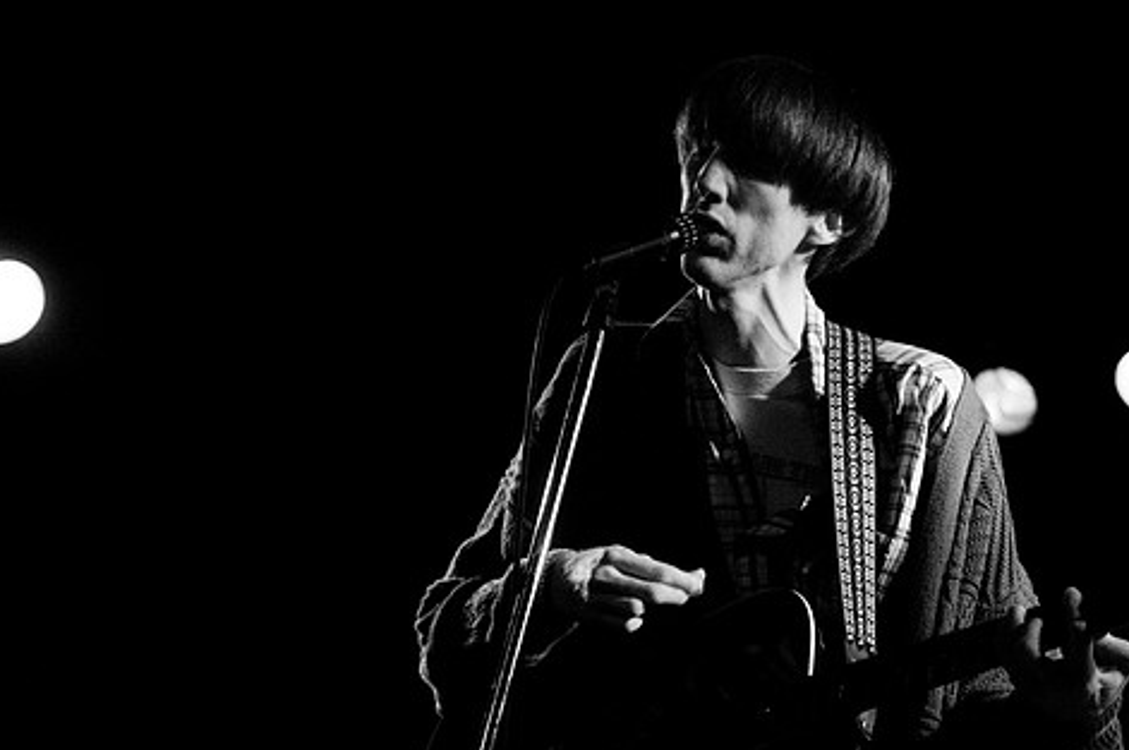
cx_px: 645
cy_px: 416
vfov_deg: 14.2
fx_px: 3007
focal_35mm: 96
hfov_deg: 21.2
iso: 800
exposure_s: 1/100
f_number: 2.8
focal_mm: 52
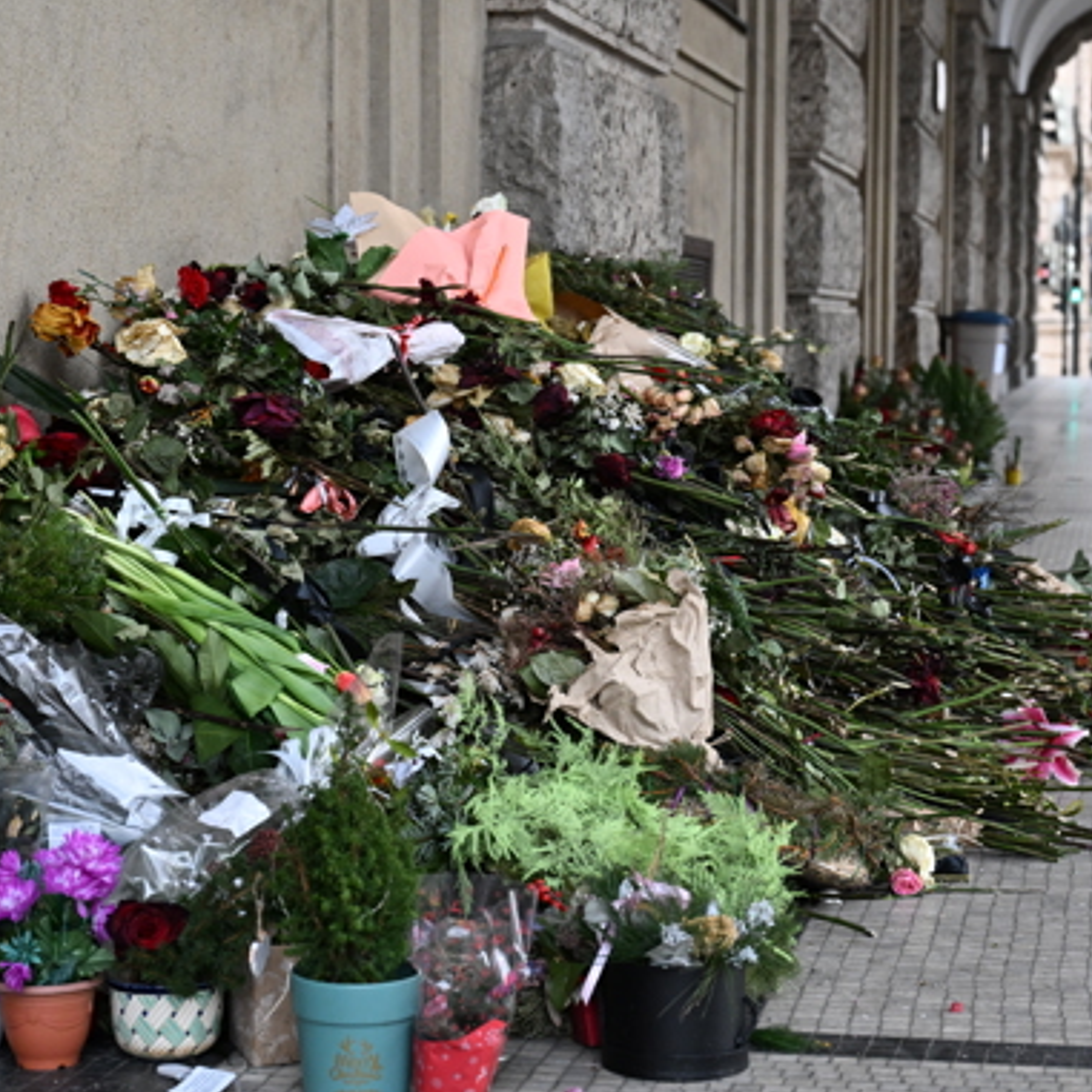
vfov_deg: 21.7
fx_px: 2855
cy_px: 553
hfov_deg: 21.6
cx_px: 656
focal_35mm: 80
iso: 2500
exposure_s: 1/1000
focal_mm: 52
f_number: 5
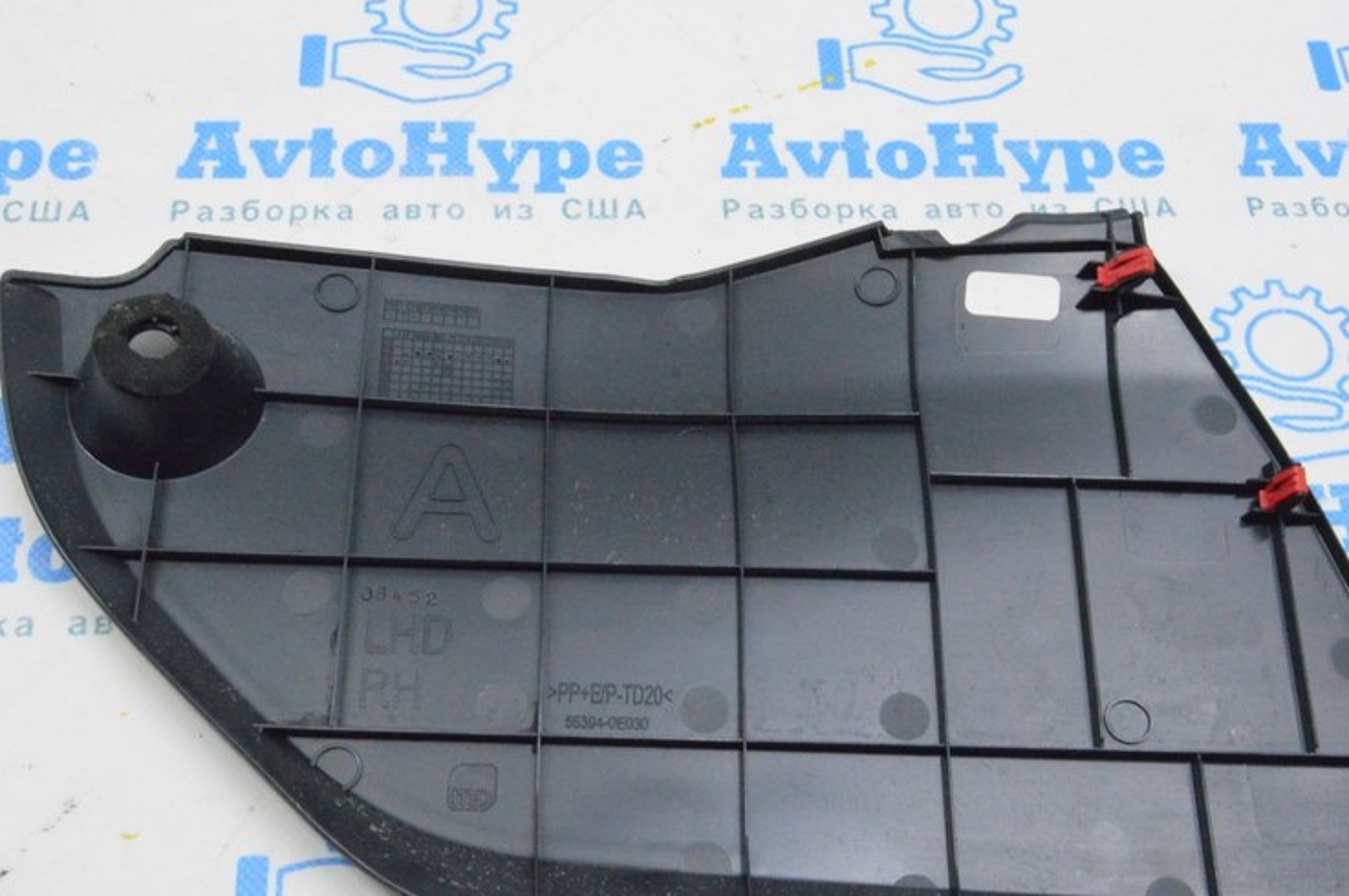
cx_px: 734
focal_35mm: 50
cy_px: 515
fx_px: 1872
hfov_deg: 39.6
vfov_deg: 26.9
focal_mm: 24
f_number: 20
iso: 6400
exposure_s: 1/20
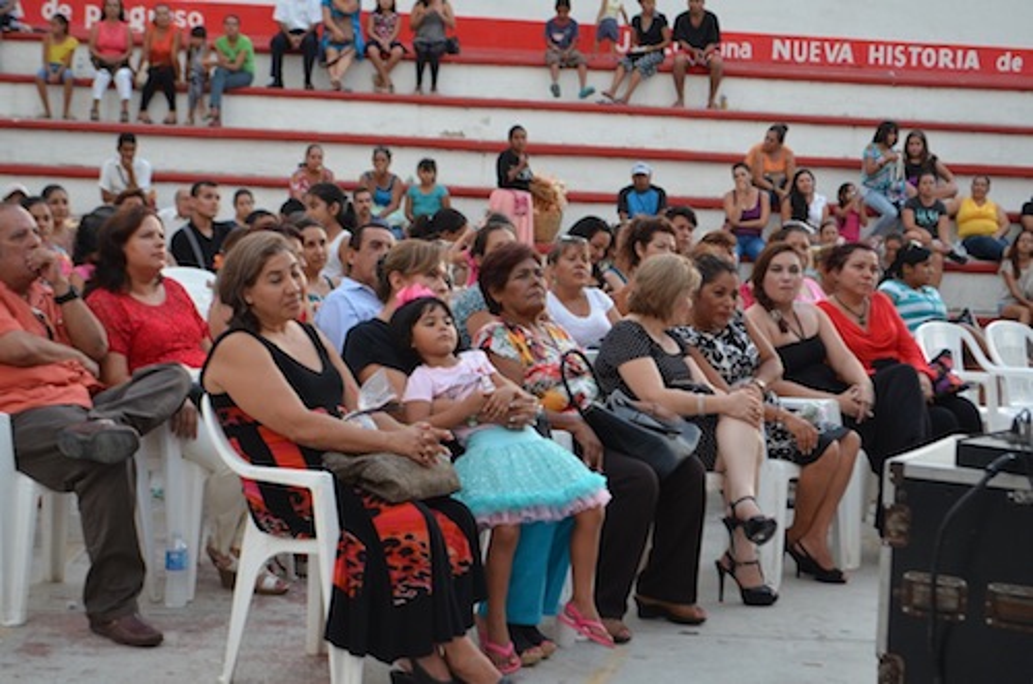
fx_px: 1976
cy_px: 342
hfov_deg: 29.3
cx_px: 516
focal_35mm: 69
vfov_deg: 19.6
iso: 720
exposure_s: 1/60
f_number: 5.3
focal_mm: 46
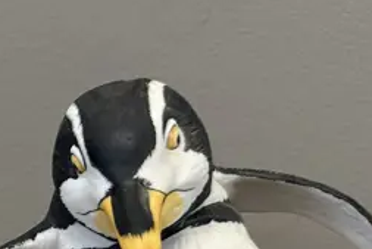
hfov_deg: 17.4
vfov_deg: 13.1
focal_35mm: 101
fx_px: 1044
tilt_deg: -16.0
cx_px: -244
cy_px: 333
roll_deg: -0.7
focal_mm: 6.86
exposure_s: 1/50
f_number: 1.78
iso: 125
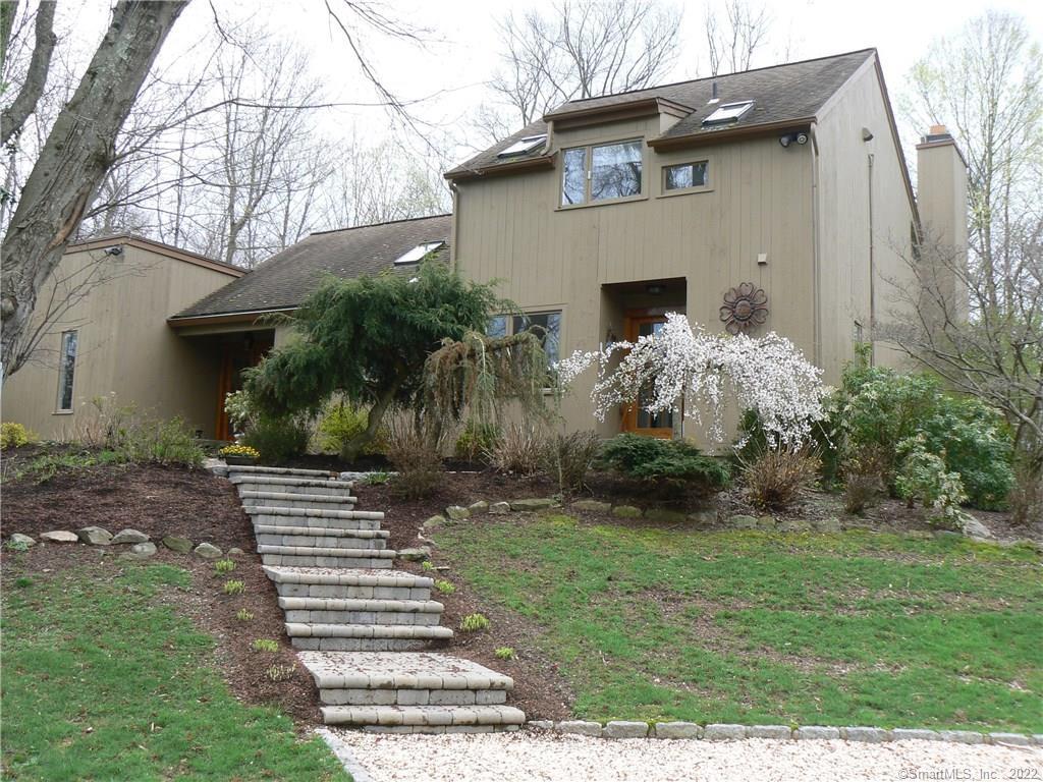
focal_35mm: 36
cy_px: 391
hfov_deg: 51.4
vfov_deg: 39.7
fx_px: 1085
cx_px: 522
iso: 80
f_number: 5.6
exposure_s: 1/160
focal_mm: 6
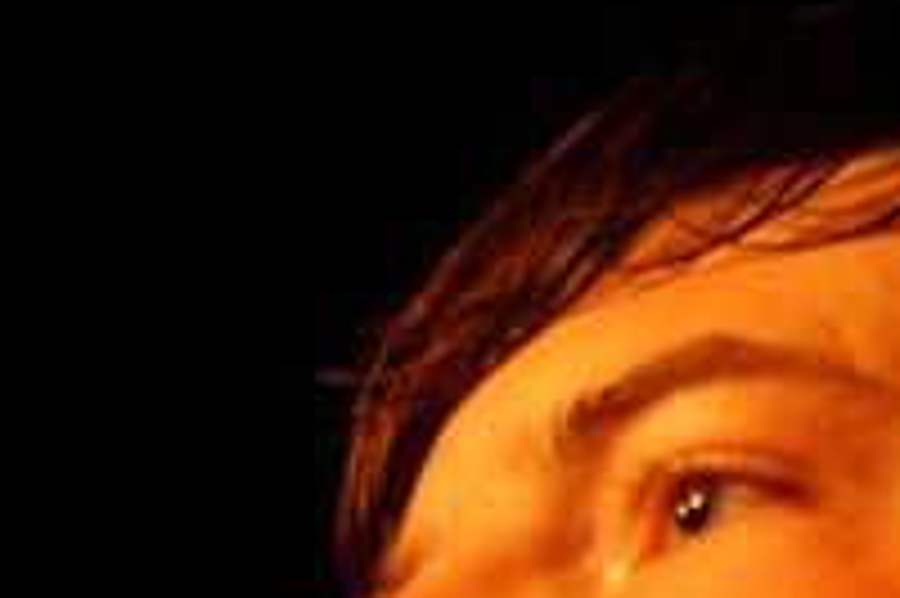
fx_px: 7469
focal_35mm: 299
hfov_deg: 6.9
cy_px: 1126
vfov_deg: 4.5
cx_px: 673
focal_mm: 50
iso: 1600
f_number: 2
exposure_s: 1/30
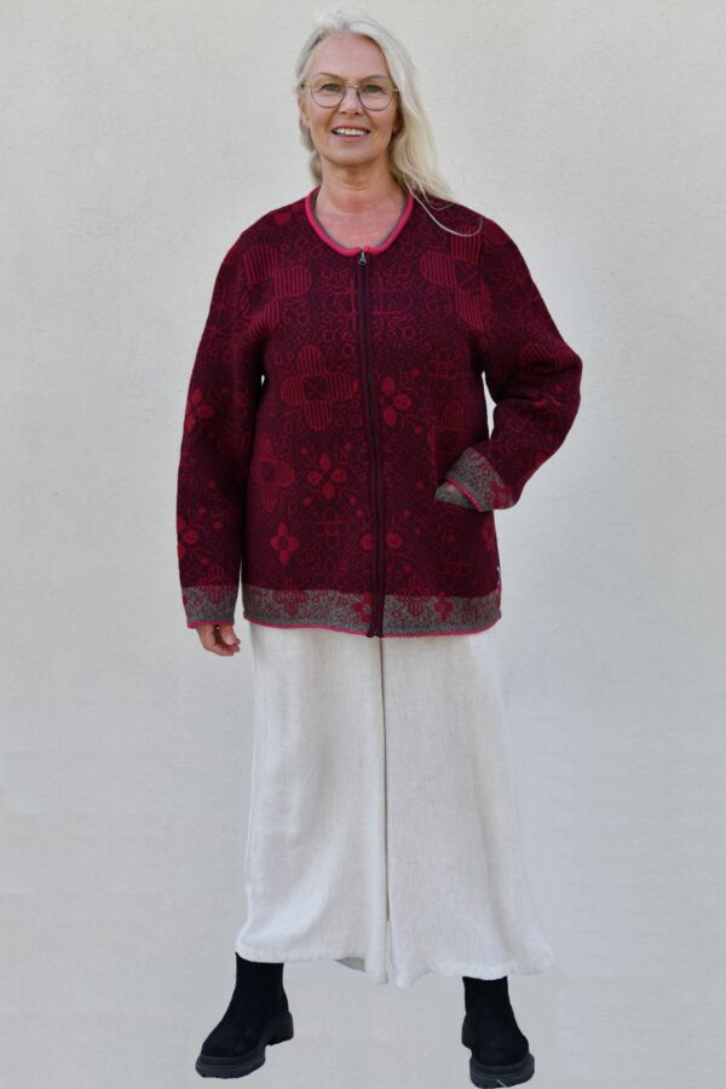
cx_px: 363
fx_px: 1694
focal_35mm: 56
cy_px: 544
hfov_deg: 24.2
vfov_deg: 35.6
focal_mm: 56
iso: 100
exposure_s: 1/90
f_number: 5.6
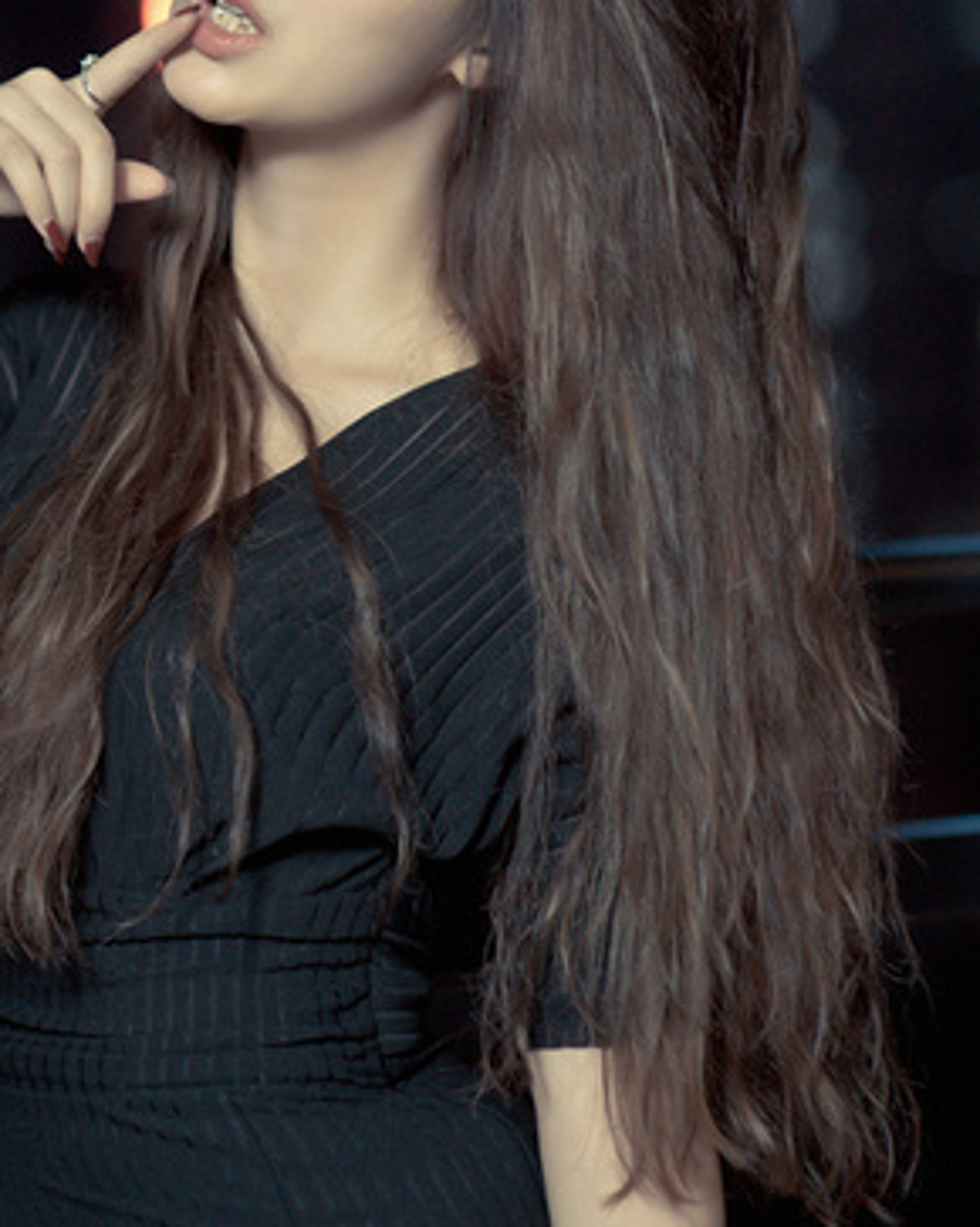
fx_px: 5987
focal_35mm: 165
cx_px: 177
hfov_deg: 9.3
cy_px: 379
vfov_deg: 11.7
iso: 1000
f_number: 1.6
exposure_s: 1/100
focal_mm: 85
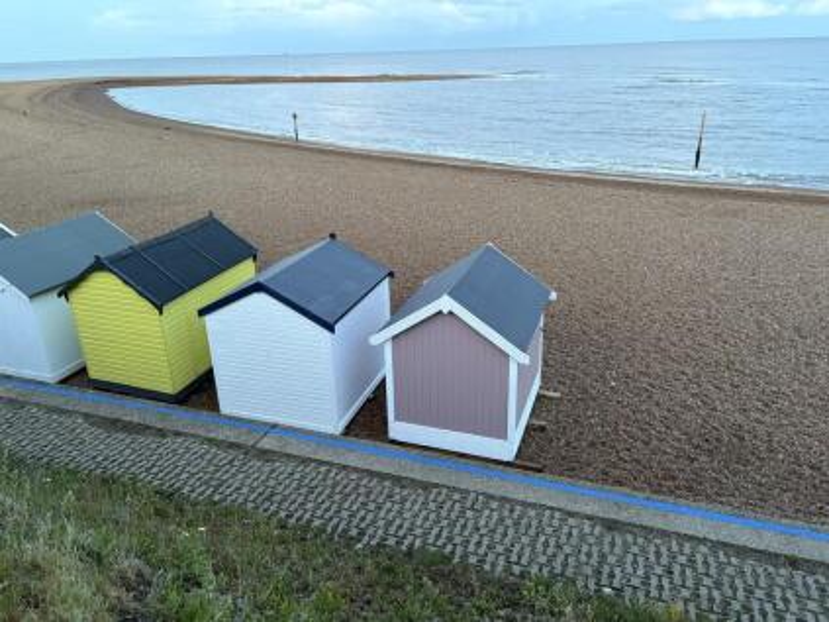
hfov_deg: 67.3
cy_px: 311
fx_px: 622
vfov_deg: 53.0
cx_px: 414
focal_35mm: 26
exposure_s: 1/60
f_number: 1.6
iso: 320
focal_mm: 5.96
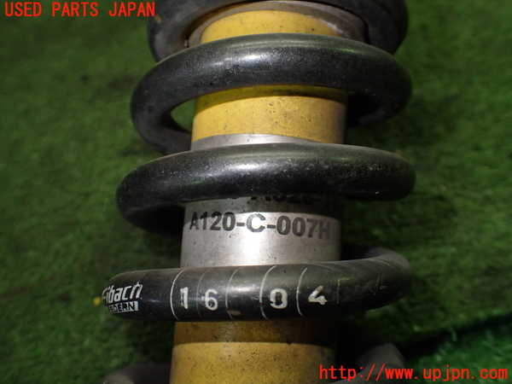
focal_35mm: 30
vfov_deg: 46.8
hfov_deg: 60.0
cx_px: 256
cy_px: 192
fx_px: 444
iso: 320
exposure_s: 1/125
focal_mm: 5.4
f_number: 2.3
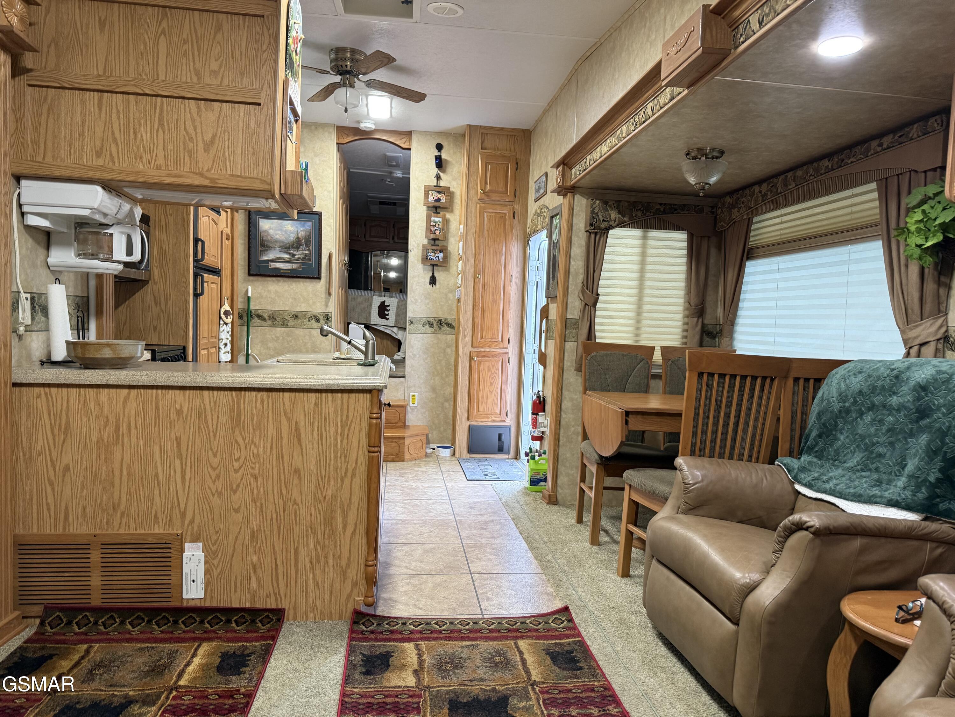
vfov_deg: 56.8
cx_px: 478
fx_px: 662
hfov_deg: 71.6
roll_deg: -2.7
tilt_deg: -2.7
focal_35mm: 24
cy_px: 358
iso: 250
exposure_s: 1/60
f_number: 1.78
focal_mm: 6.76
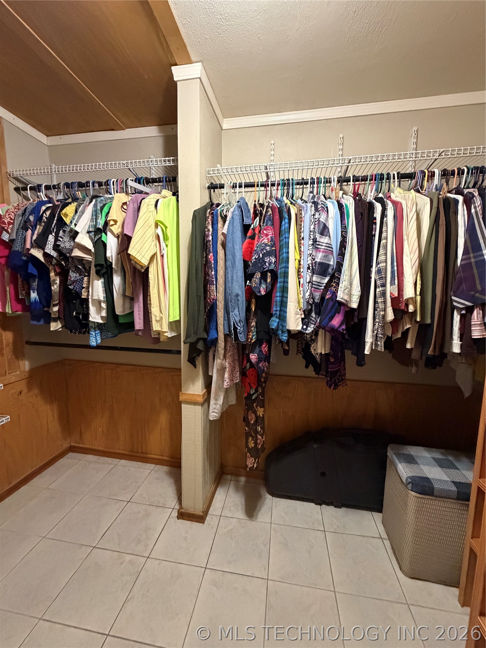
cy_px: 324
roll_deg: -0.8
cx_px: 243
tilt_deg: -5.0
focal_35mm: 14
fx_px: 262
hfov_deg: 85.7
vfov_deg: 102.1
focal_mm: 2.22
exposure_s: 1/60
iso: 800
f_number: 2.2
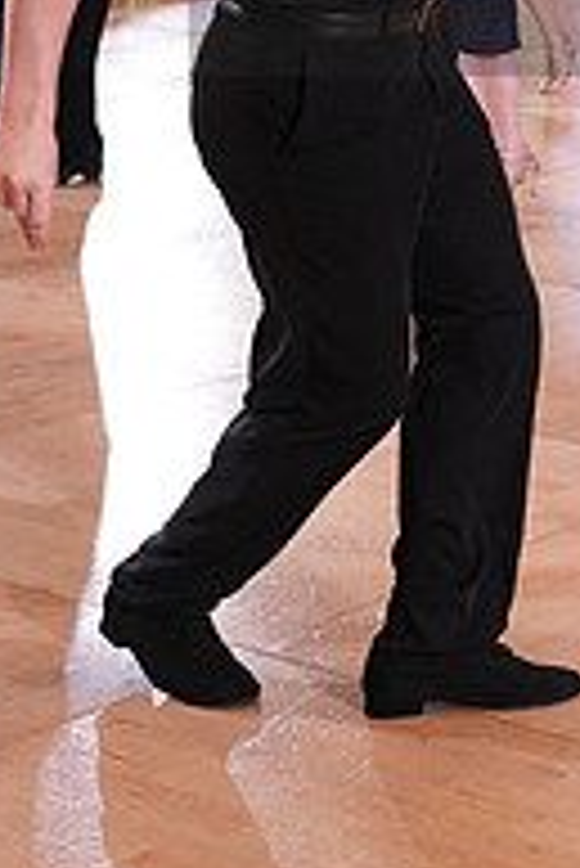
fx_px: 2388
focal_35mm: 99
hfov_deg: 13.2
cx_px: 812
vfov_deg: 19.8
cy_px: -72
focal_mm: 33
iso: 1600
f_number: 4
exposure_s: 1/320
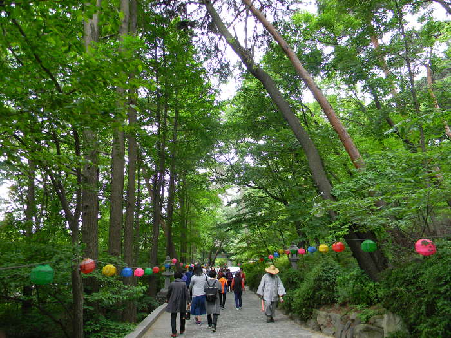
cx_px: 226
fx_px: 365
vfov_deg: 49.7
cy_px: 169
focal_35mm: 28
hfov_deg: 63.4
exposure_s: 1/37.4
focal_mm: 5
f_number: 3.5
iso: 80
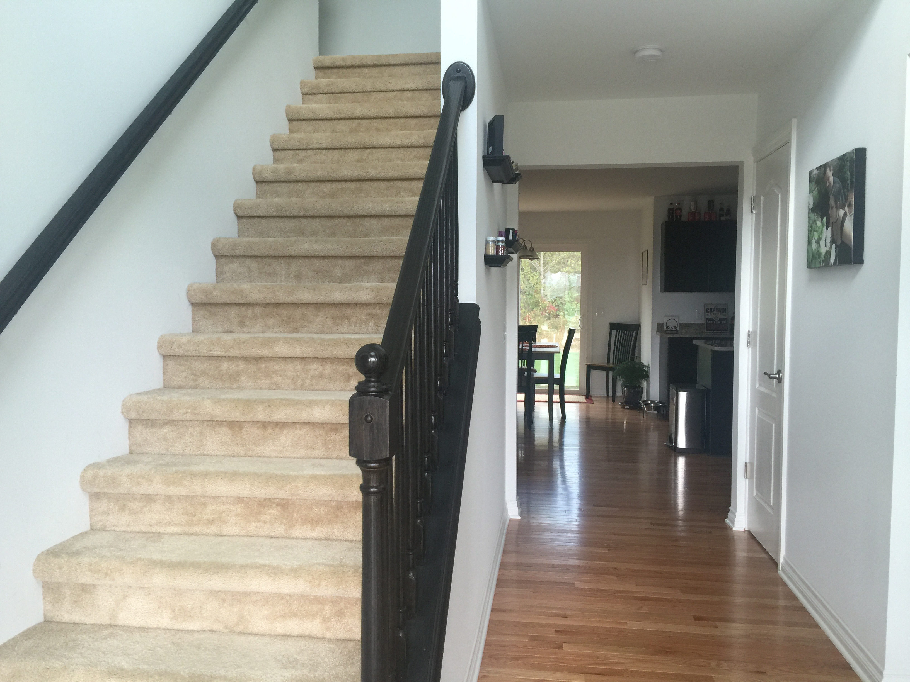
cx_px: 455
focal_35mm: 29
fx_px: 762
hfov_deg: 61.7
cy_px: 341
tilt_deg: -3.7
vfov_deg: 48.2
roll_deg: -0.7
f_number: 2.2
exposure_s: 1/30
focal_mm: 4.15
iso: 32
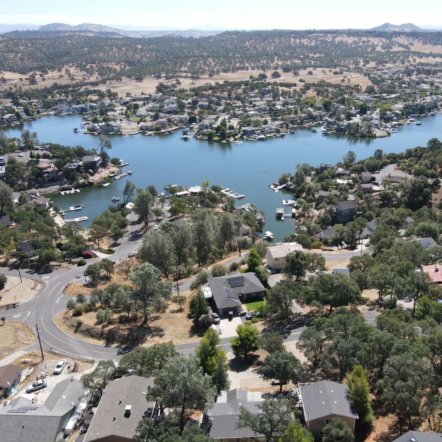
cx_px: 255
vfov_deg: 55.6
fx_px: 419
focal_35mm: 29
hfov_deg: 55.4
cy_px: 226
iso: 100
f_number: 2.8
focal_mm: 4.5
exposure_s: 1/350
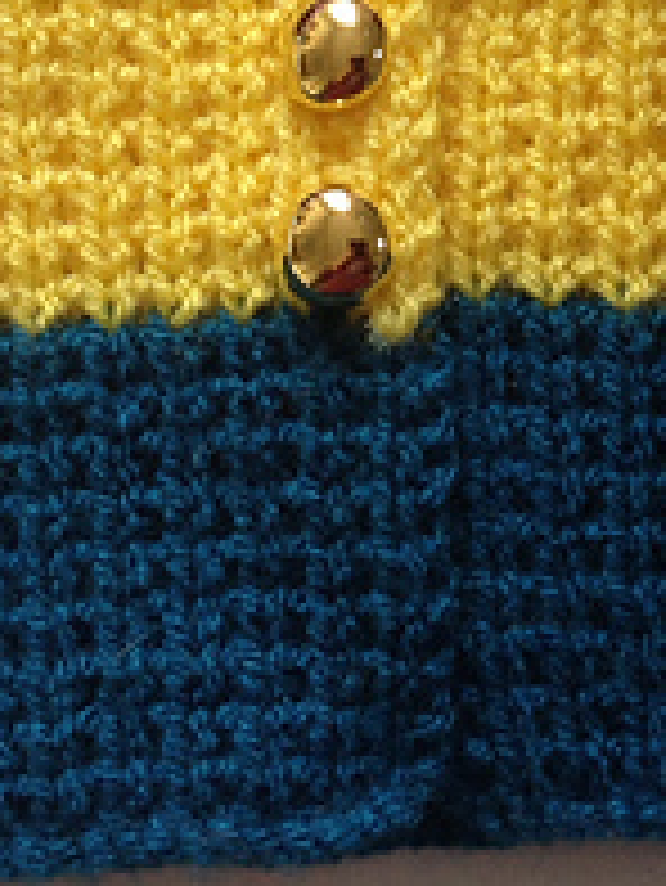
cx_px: 414
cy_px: 0
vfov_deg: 17.9
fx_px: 2742
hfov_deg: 13.8
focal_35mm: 107
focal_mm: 3.3
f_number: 2.4
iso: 32
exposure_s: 1/60
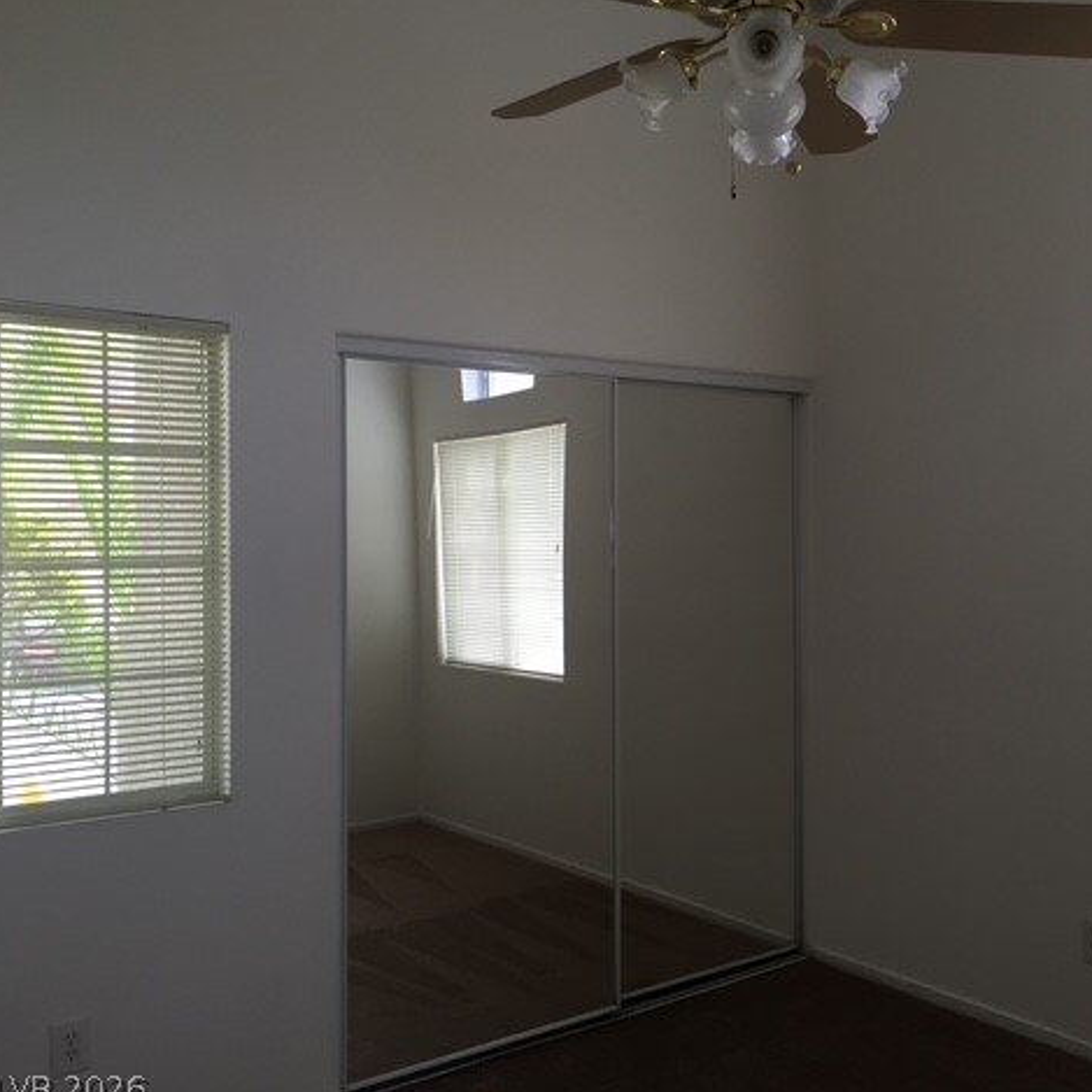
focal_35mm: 35
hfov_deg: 46.5
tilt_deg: -1.0
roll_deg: -0.3
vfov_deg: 47.2
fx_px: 1249
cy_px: 554
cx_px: 731
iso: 40
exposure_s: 1/60
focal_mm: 4.15
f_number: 2.2
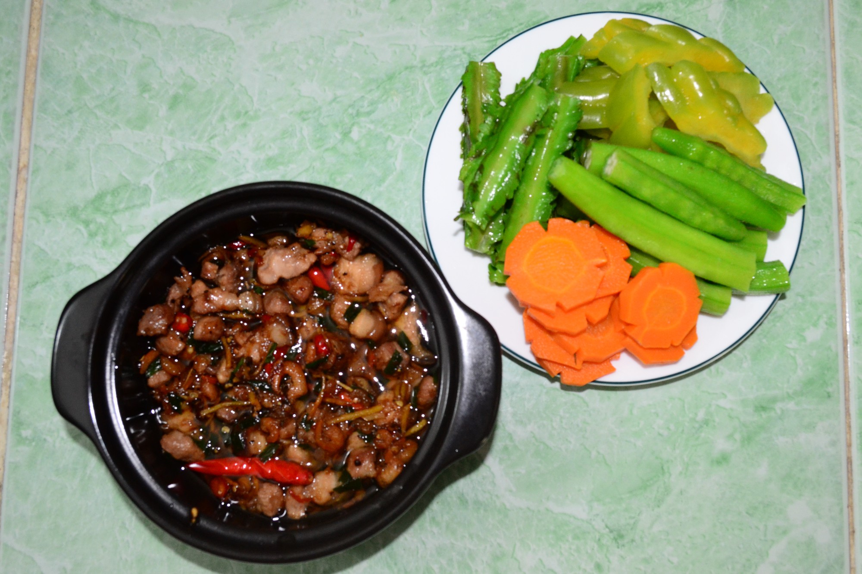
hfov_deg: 53.1
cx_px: 431
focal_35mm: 36
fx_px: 862
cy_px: 287
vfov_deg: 36.9
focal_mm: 24
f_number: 6.3
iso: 1400
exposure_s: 1/15
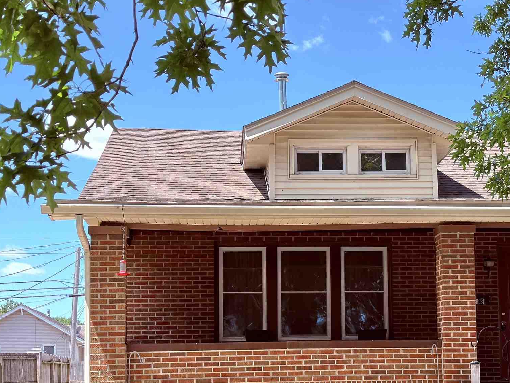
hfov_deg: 25.2
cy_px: 245
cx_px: 324
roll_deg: +0.6
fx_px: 1134
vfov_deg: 19.1
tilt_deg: +6.9
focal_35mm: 77
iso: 100
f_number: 1.78
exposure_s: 1/1235
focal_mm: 6.76
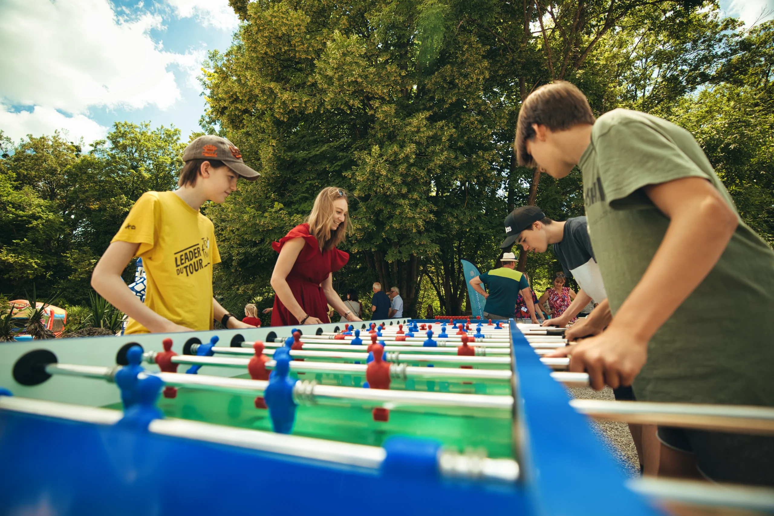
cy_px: 258
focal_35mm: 16
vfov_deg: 73.8
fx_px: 344
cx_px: 387
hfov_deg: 96.7
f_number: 2.8
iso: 125
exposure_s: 1/200
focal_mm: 16
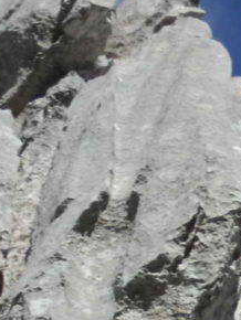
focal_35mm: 381
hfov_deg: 3.9
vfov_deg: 5.1
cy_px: 524
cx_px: 355
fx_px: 3532
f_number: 5.9
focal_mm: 19.6
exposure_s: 1/500
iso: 80
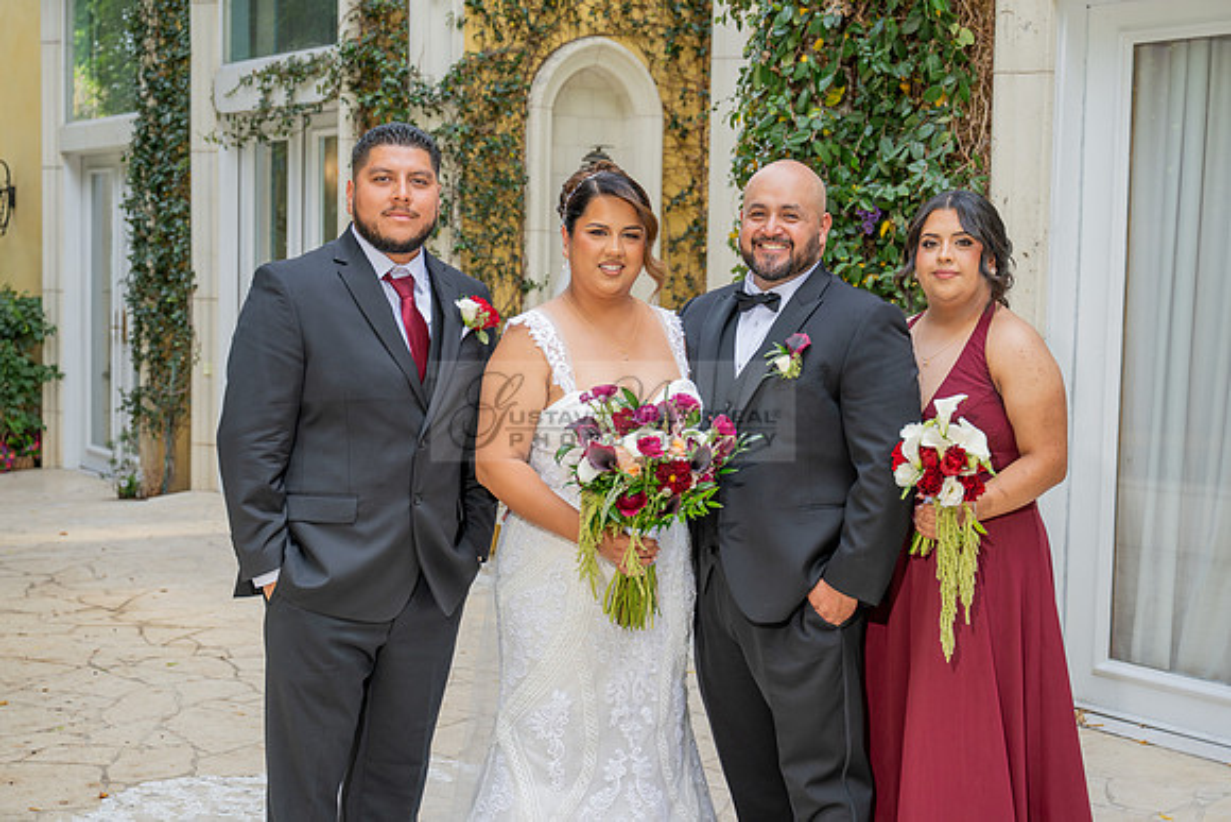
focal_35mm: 55
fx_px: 1881
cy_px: 411
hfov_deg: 36.2
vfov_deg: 24.6
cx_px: 616
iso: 200
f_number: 4.5
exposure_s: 1/200
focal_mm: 55
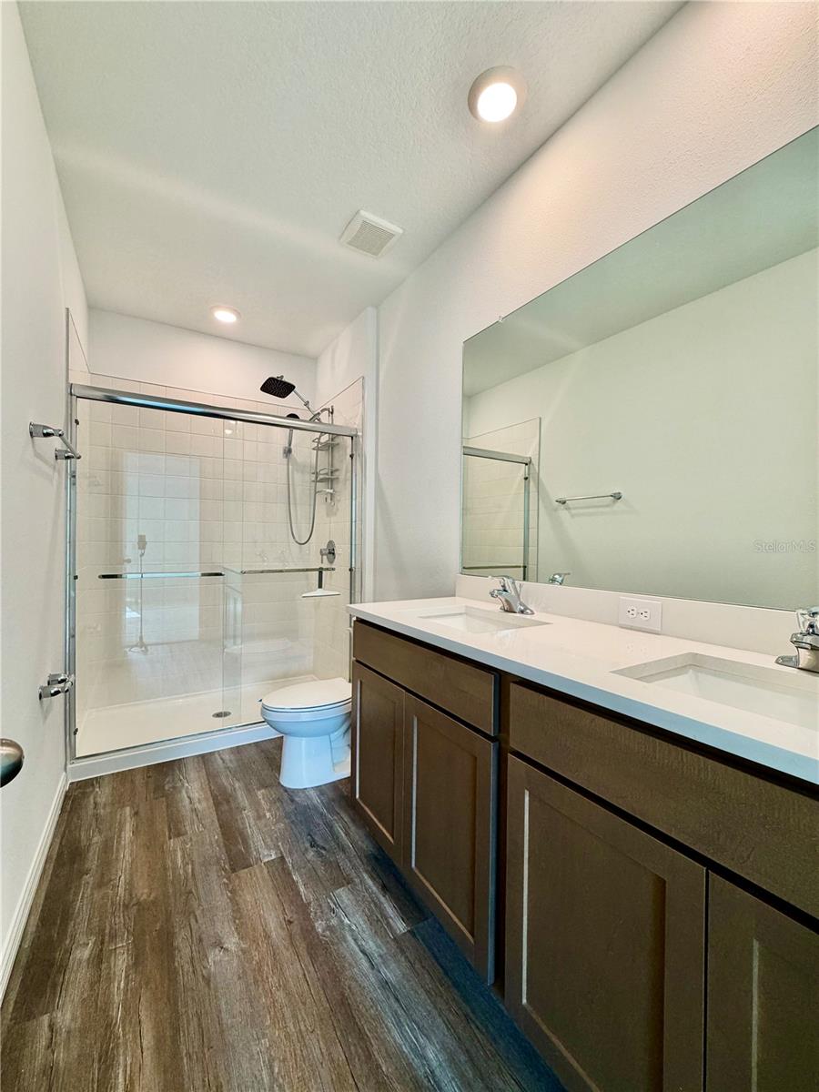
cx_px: 410
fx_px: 442
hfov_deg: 85.7
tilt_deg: -0.3
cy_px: 546
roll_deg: -1.3
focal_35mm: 14
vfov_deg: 102.1
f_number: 2.2
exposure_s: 1/120
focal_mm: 2.22
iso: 125
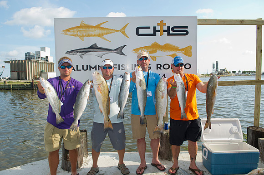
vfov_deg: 49.5
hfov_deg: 69.4
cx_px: 132
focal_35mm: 26
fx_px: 191
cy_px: 88
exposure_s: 1/250
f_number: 6.3
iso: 125
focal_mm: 26
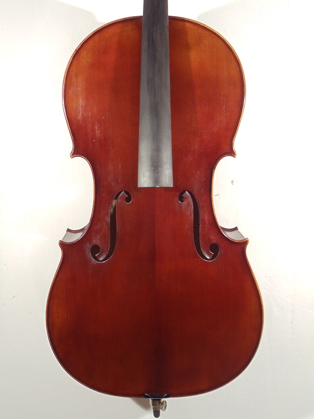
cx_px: 157
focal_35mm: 61
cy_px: 210
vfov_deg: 31.7
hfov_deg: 24.0
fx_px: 738
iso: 80
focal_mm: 8.3
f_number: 4.1
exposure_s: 1/60
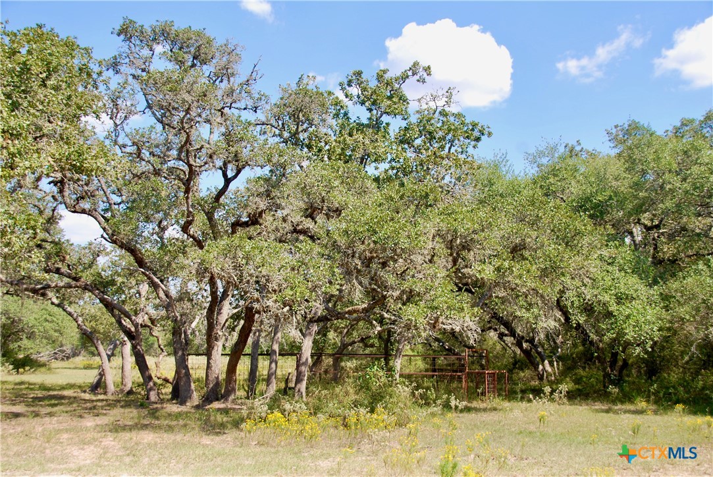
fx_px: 862
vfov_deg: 30.9
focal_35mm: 44
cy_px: 238
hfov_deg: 44.9
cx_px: 356
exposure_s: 1/160
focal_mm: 29
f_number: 6.3
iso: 100
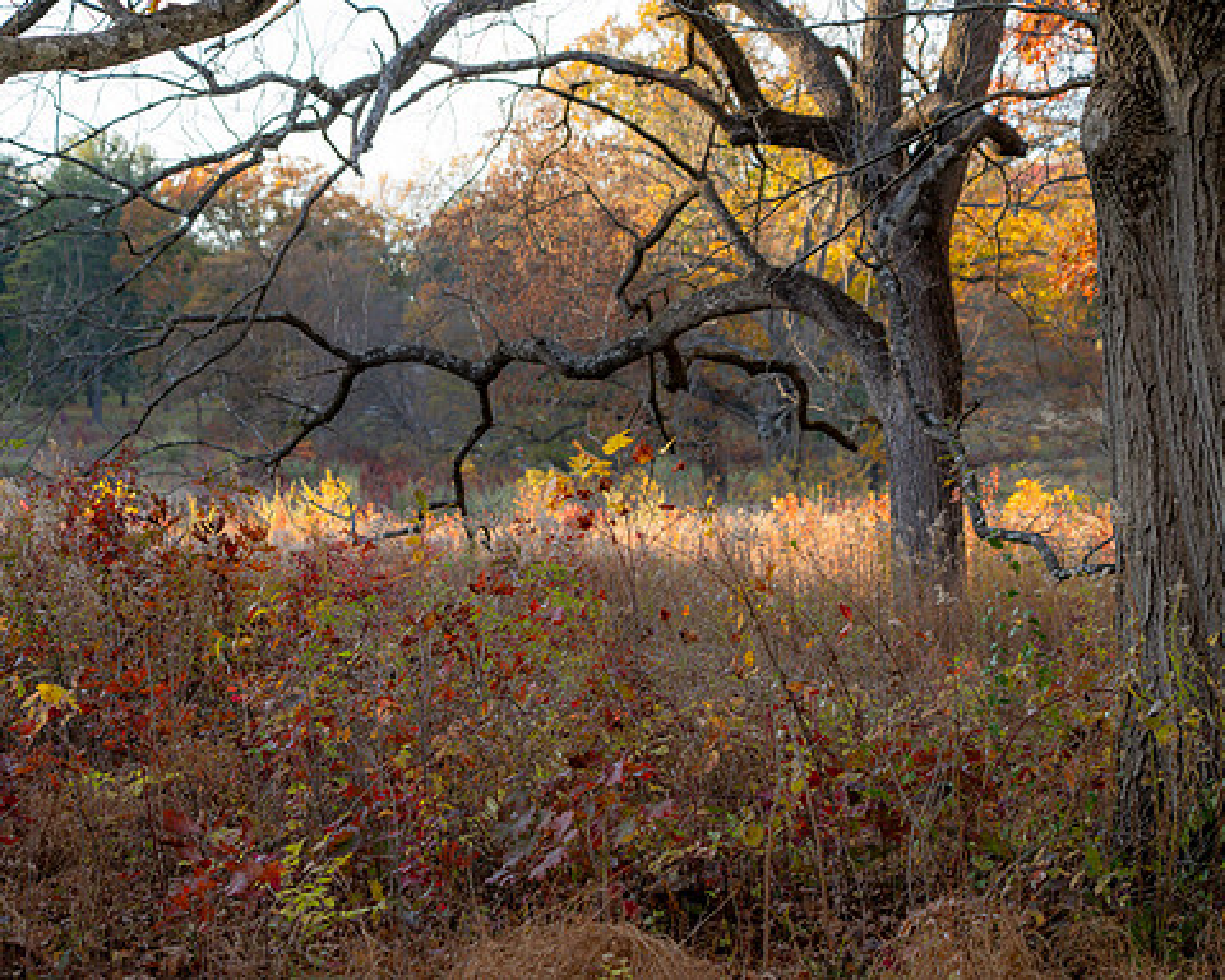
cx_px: 495
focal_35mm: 93
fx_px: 3372
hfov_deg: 20.6
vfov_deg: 16.5
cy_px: 489
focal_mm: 82
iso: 800
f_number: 4.5
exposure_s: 1/640
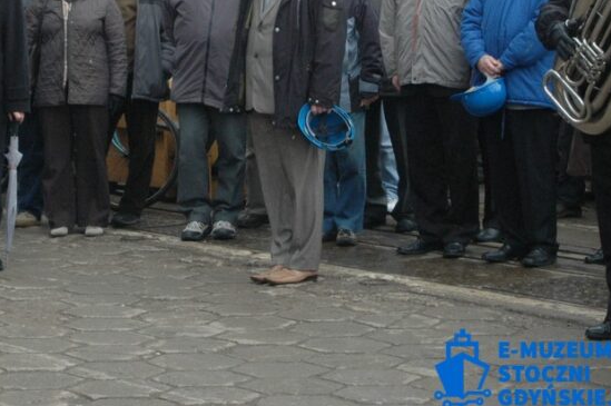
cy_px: 38
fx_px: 2374
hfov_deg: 14.5
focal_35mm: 140
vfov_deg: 9.7
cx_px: 69
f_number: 5.6
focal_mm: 50
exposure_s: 1/250
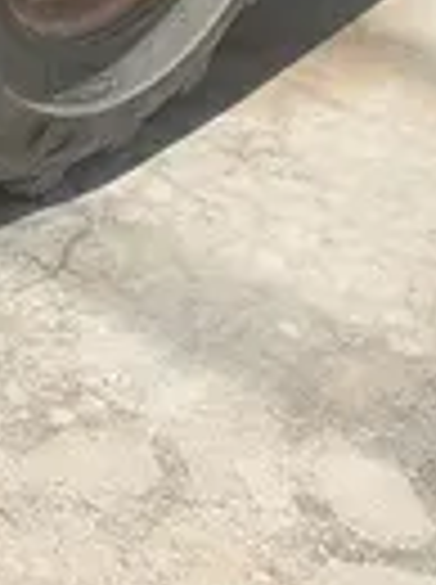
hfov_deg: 8.9
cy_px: -610
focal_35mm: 147
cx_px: -697
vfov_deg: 11.9
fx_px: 2477
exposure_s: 1/1108
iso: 50
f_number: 2.4
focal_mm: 4.3
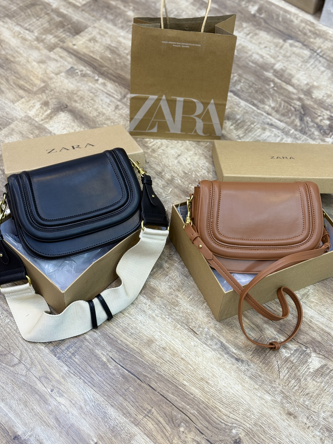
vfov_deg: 38.9
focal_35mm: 49
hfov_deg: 29.7
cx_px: 167
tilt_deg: -49.8
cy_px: 219
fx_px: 629
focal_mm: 6.76
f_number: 1.78
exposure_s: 1/100
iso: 64
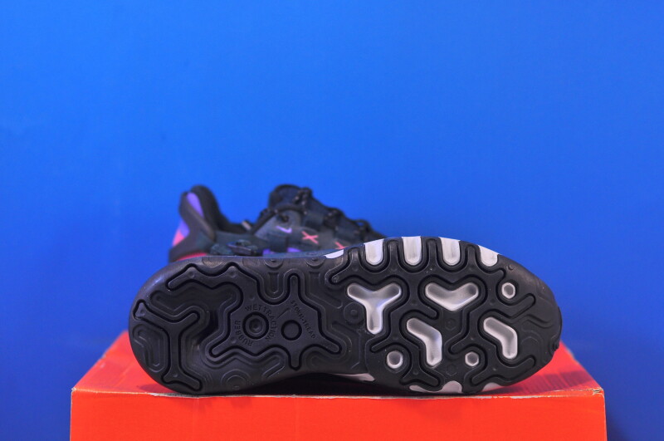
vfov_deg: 18.1
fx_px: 1381
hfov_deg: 27.0
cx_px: 332
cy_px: 220
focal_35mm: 75
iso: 250
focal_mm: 50
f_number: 2.5
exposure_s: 1/320
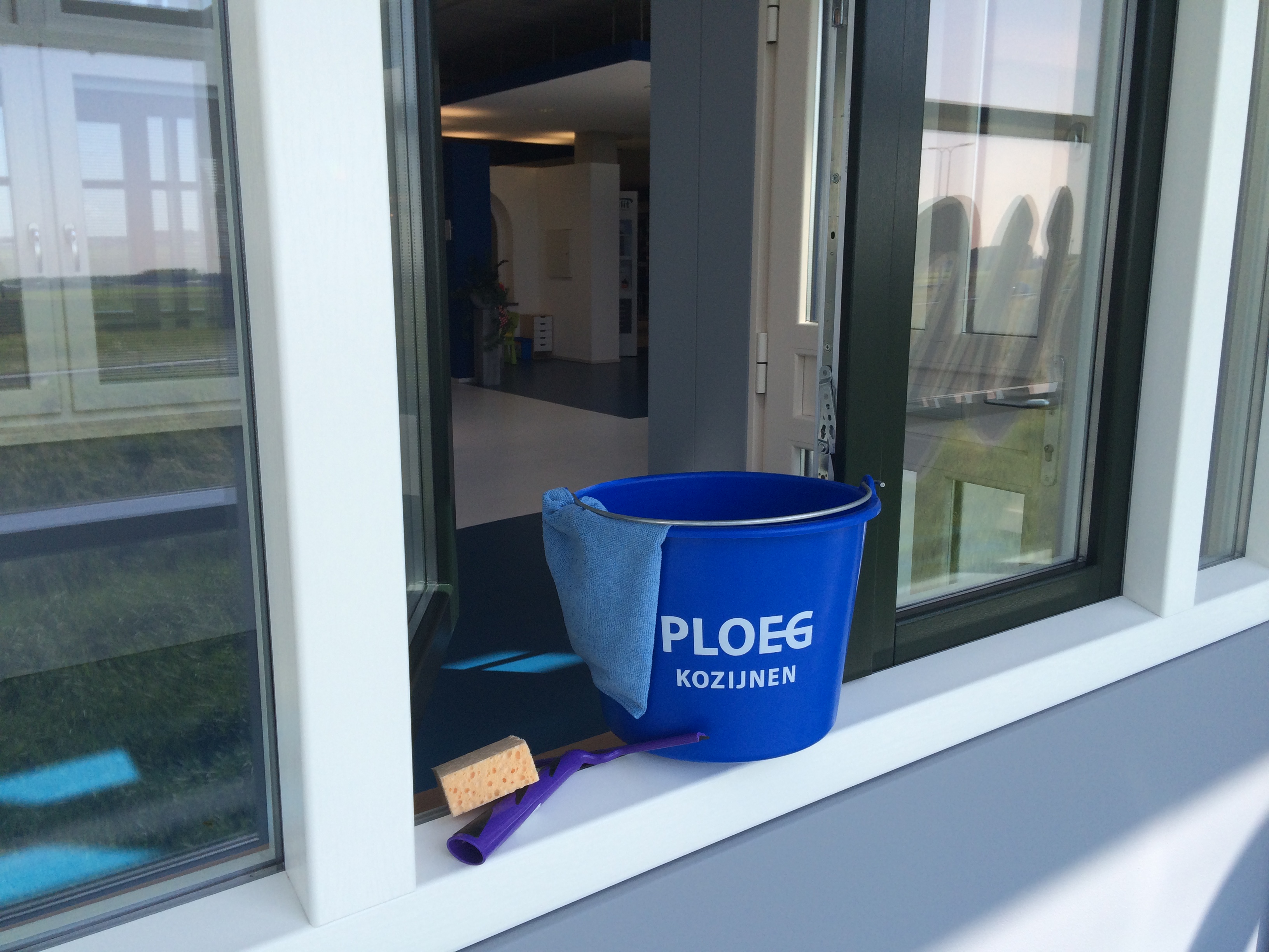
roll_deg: +2.1
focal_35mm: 29
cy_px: 476
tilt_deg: -13.8
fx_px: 1063
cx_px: 634
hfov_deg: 61.7
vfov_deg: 48.2
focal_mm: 4.15
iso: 32
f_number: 2.2
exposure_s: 1/622
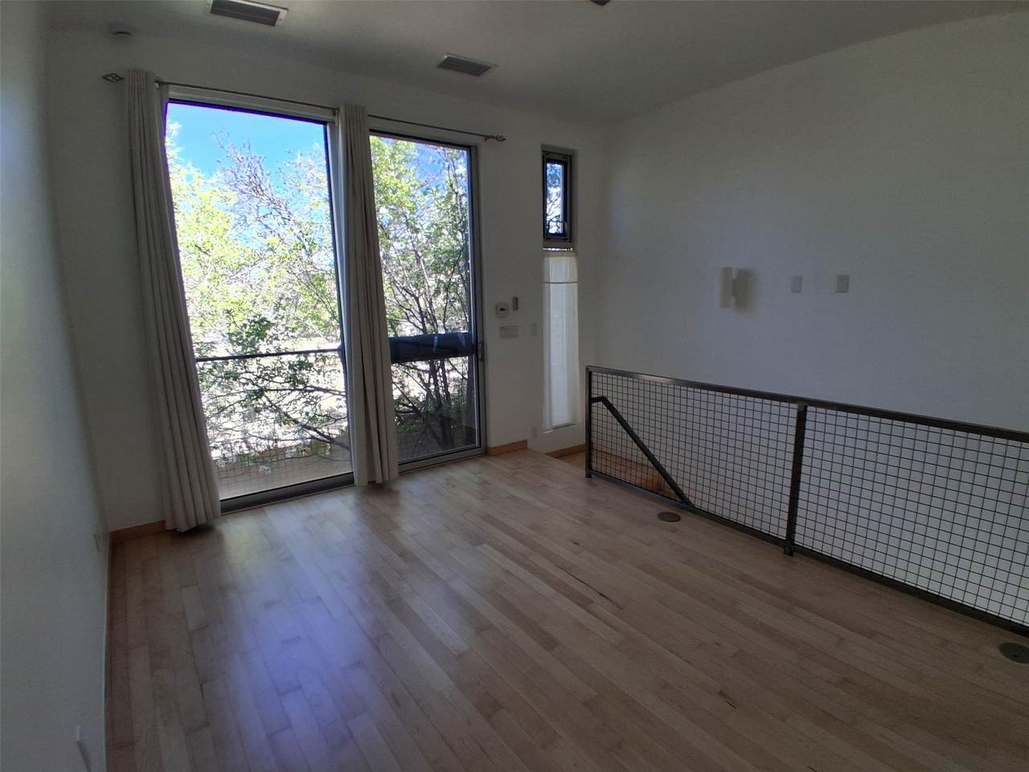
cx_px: 514
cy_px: 386
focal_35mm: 17
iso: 50
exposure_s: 1/259
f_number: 2.2
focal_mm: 1.4
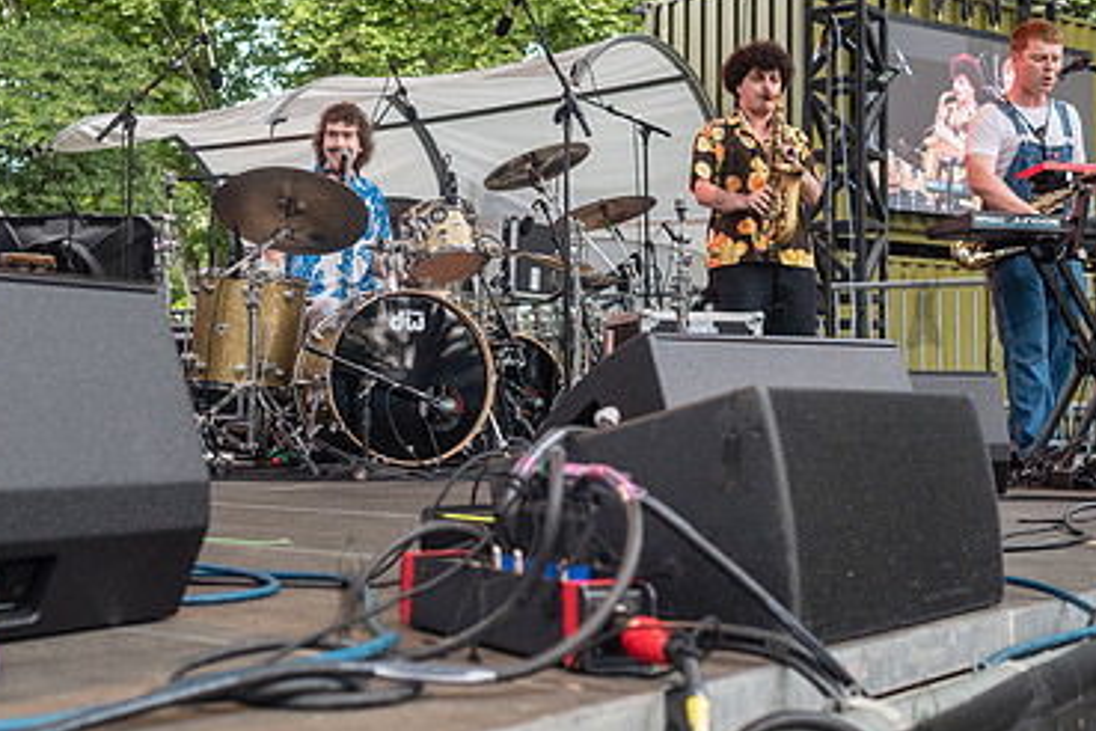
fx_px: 1674
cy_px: 296
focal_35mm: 55
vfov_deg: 24.6
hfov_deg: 35.8
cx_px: 348
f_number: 4
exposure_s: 1/400
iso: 400
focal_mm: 35
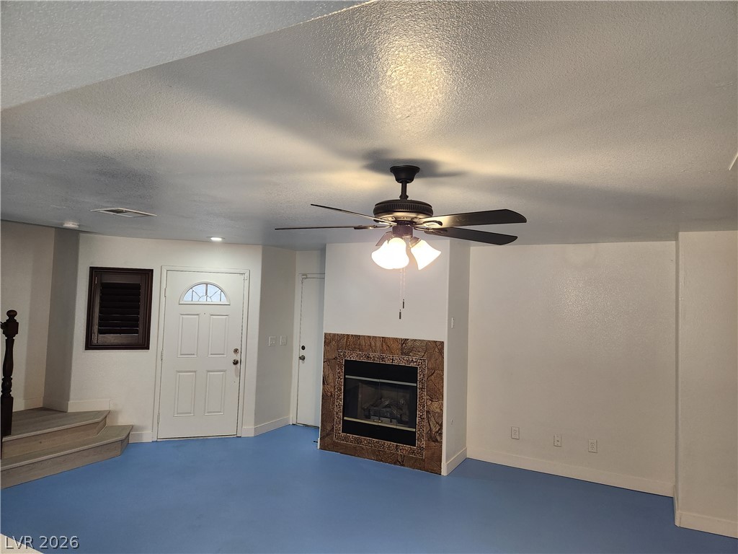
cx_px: 369
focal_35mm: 23
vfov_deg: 58.9
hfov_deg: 73.9
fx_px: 490
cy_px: 277
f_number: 1.8
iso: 320
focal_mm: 5.4
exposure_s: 1/120
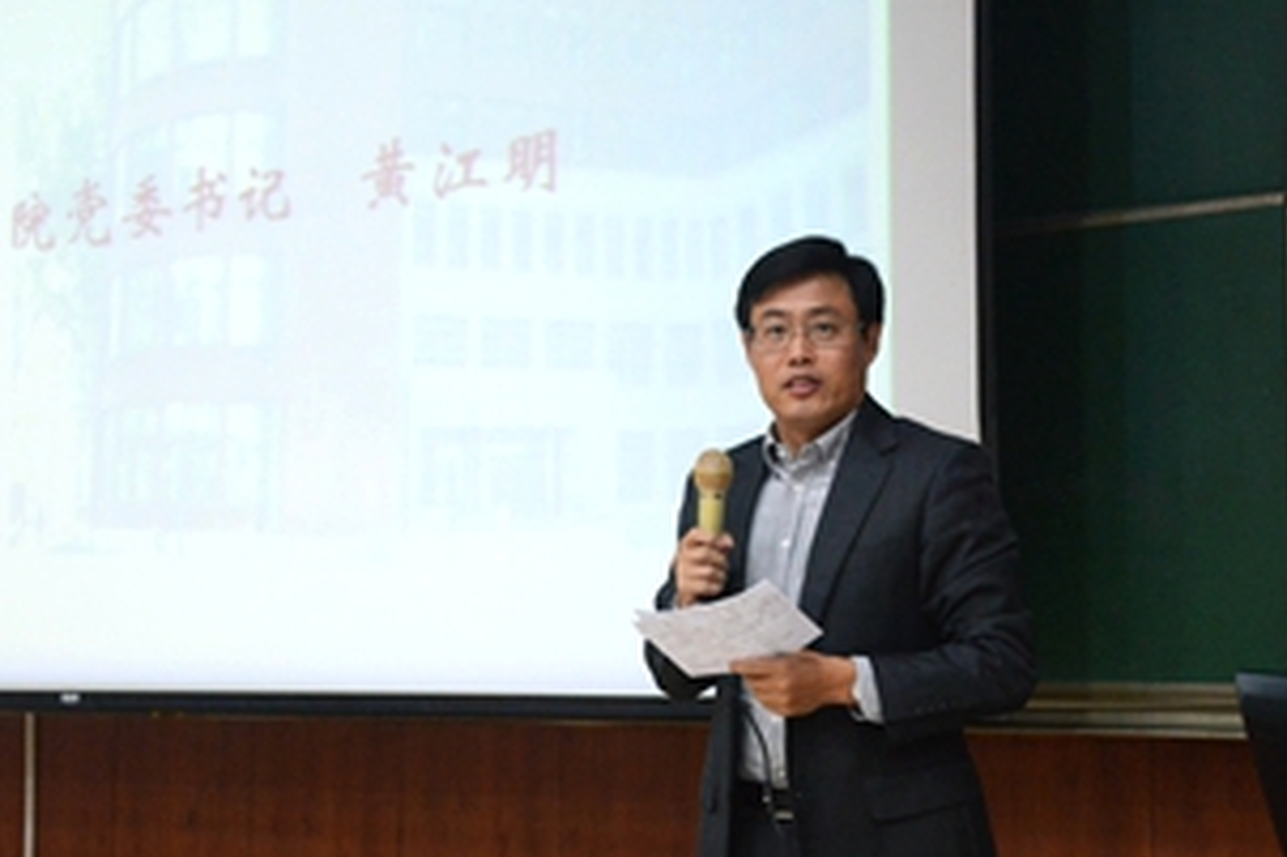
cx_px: 614
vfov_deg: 20.3
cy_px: 478
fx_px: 2394
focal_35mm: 67
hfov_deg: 30.1
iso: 5000
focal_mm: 45
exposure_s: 1/125
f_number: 4.2
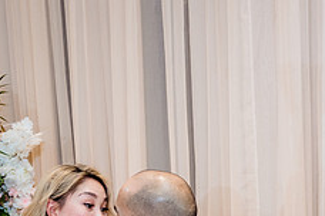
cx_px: 259
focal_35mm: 61
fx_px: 551
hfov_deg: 32.0
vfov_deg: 20.7
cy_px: 264
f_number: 4
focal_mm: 24
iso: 1000
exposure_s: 1/160
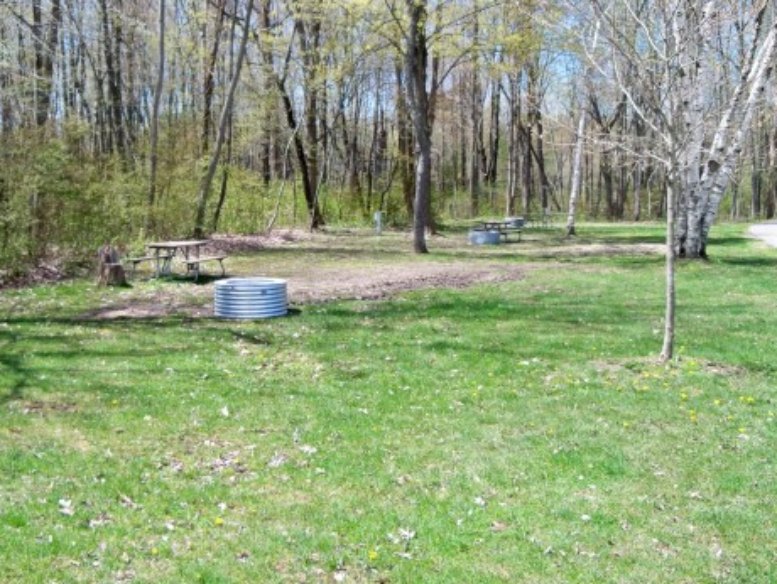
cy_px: 288
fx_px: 876
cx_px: 354
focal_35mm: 39
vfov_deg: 36.9
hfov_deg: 47.8
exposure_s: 1/320
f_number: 3.5
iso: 100
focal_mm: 6.2
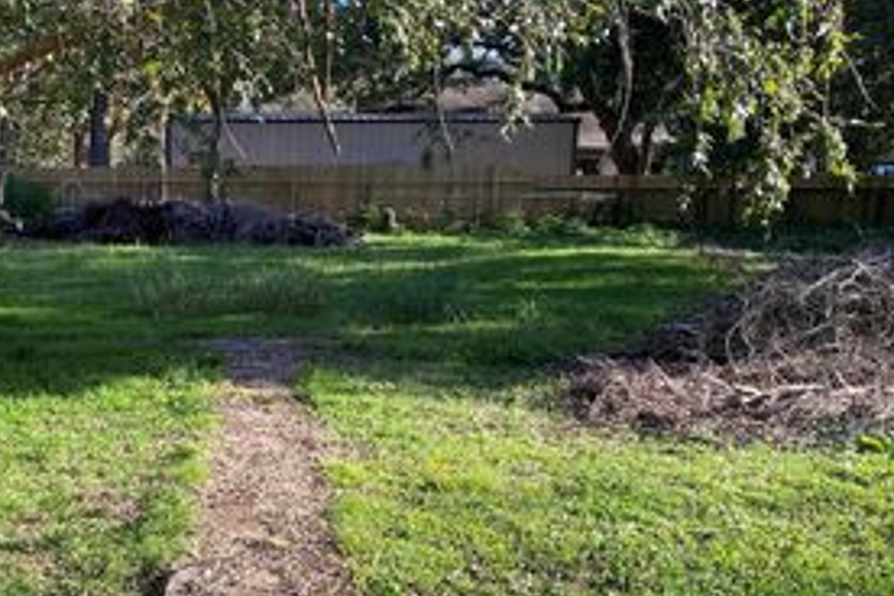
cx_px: 243
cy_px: 471
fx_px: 1217
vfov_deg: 27.0
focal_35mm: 49
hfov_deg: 39.4
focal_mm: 4.25
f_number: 1.8
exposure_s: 1/519
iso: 32
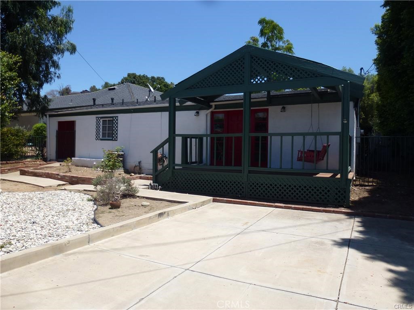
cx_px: 207
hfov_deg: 71.6
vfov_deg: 56.8
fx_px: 287
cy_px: 155
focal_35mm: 24
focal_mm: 4.3
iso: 100
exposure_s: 1/1300
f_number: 3.3
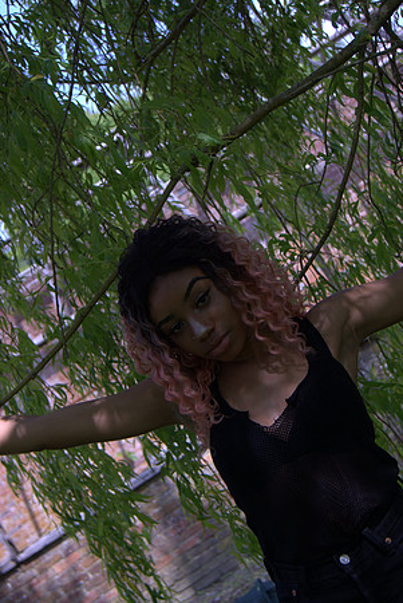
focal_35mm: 52
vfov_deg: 37.8
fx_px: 879
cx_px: 202
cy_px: 302
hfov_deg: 25.8
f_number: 5
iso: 100
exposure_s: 1/160
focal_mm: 35
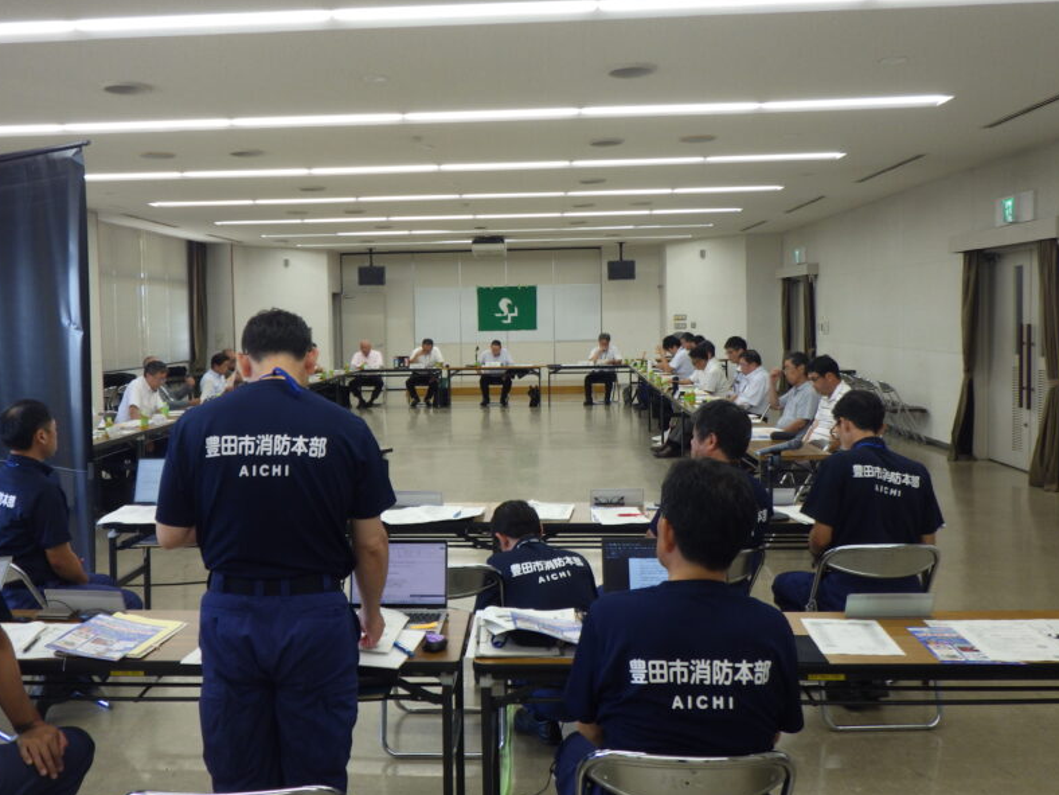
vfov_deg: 44.1
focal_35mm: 32
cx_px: 477
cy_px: 361
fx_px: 979
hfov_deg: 56.7
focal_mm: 5
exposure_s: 1/50
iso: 125
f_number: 3.5
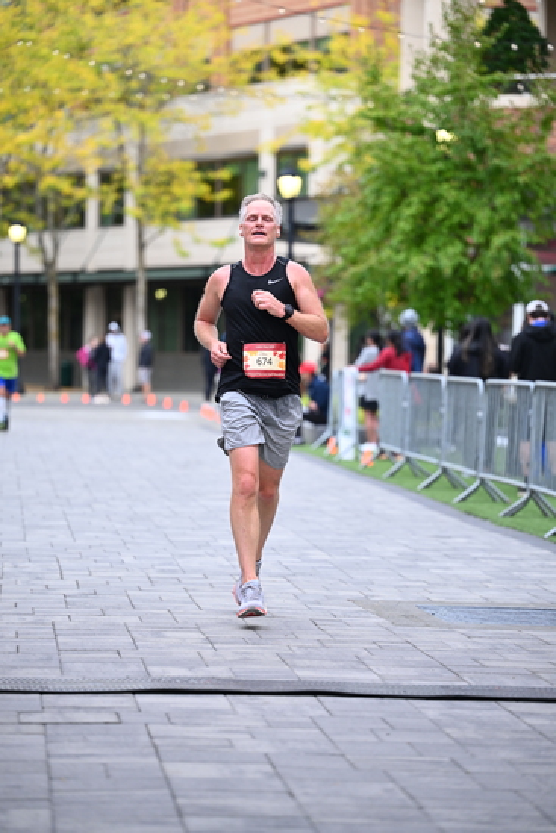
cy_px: 416
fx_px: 2894
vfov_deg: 16.4
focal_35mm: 125
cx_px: 278
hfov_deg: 11.0
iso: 1000
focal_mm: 125
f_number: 2.8
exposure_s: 1/1600
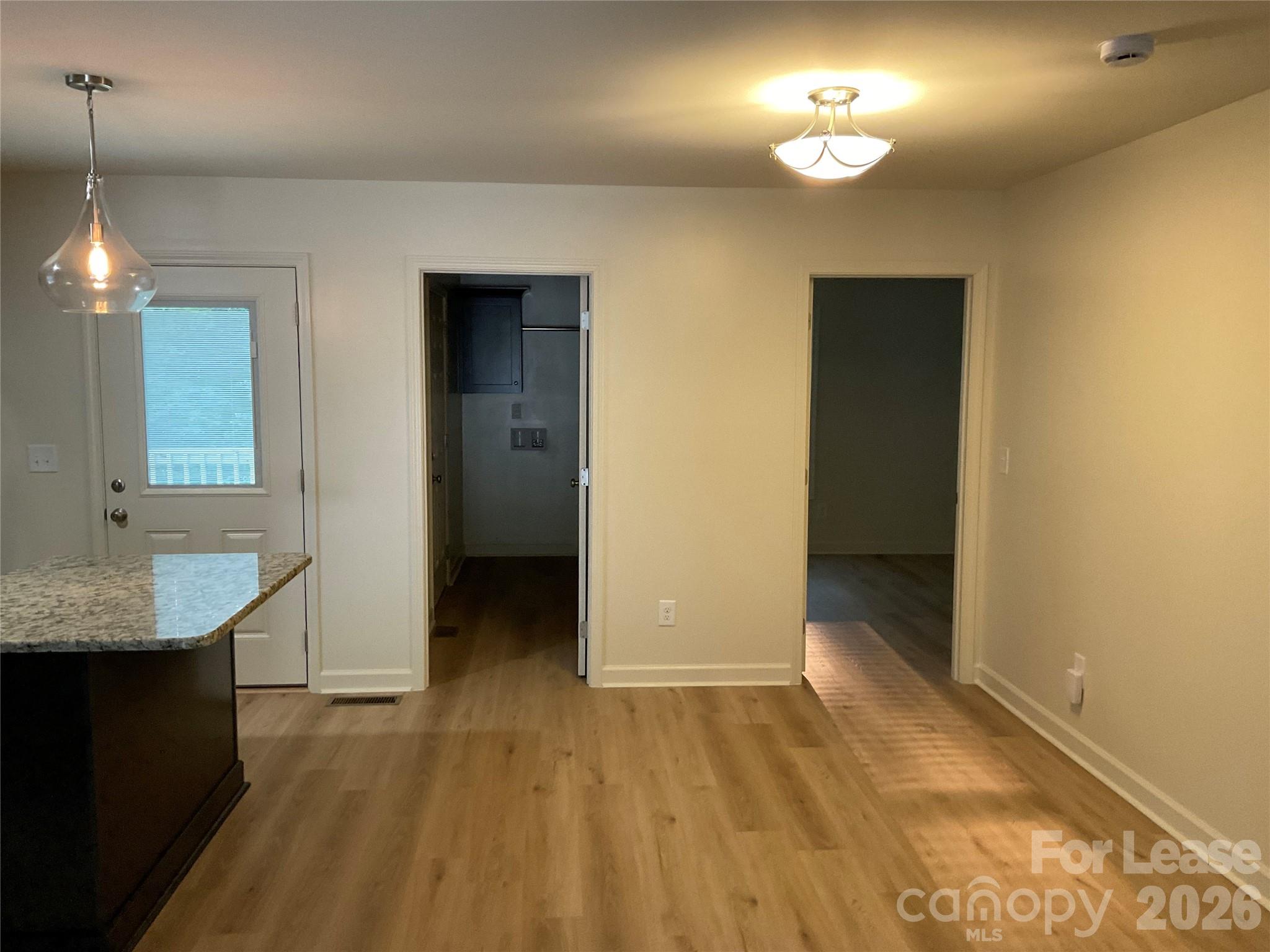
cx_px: 635
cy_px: 476
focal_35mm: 29
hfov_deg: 61.7
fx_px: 1064
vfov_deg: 48.2
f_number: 1.8
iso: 160
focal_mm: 3
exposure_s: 1/60
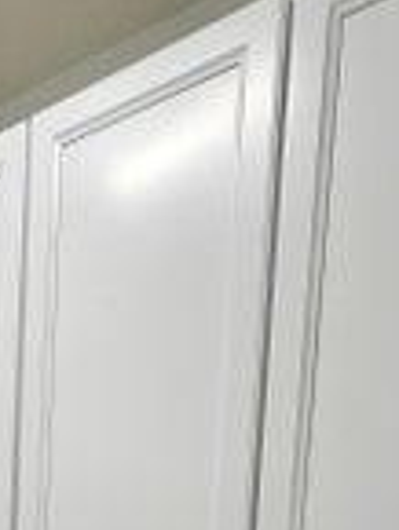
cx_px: 102
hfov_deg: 33.0
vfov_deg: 29.1
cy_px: 779
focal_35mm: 43
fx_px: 660
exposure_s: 1/60
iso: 64
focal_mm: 2.2
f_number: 2.2
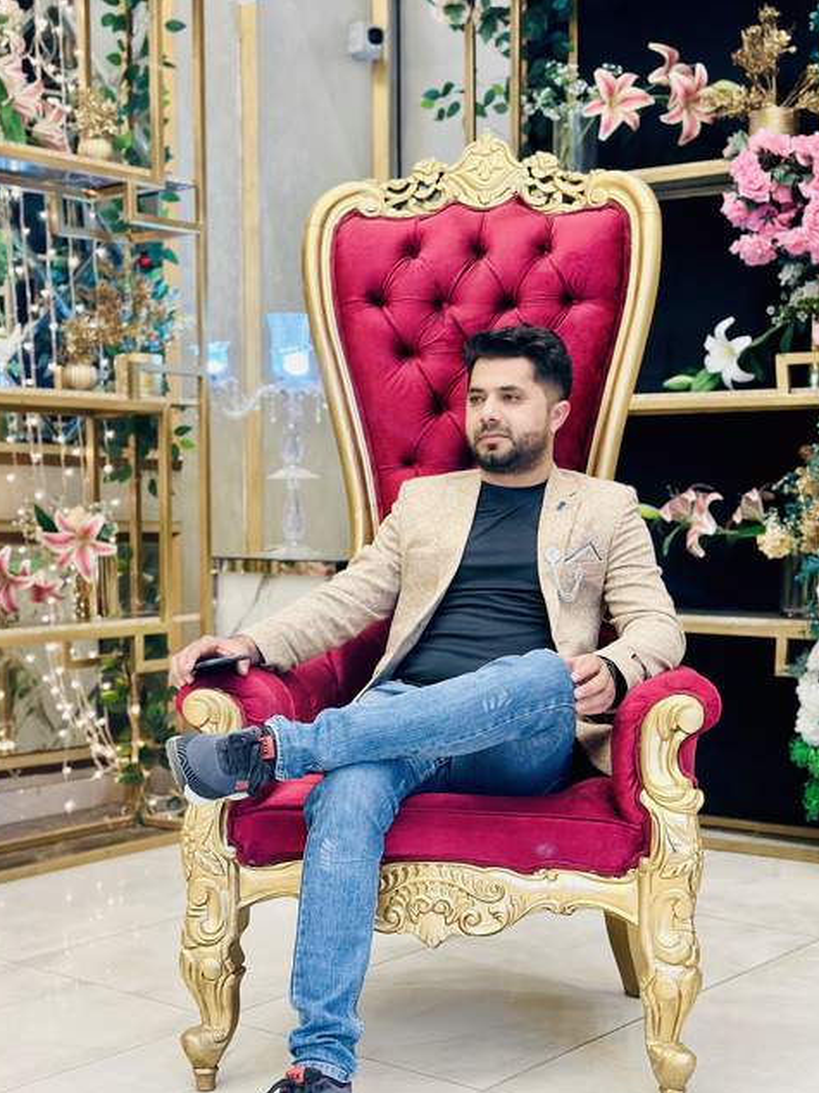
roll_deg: -0.4
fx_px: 1673
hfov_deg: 27.5
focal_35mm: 53
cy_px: 600
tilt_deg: -3.4
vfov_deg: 36.2
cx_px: 432
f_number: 1.78
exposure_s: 1/100
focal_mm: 6.86
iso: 200
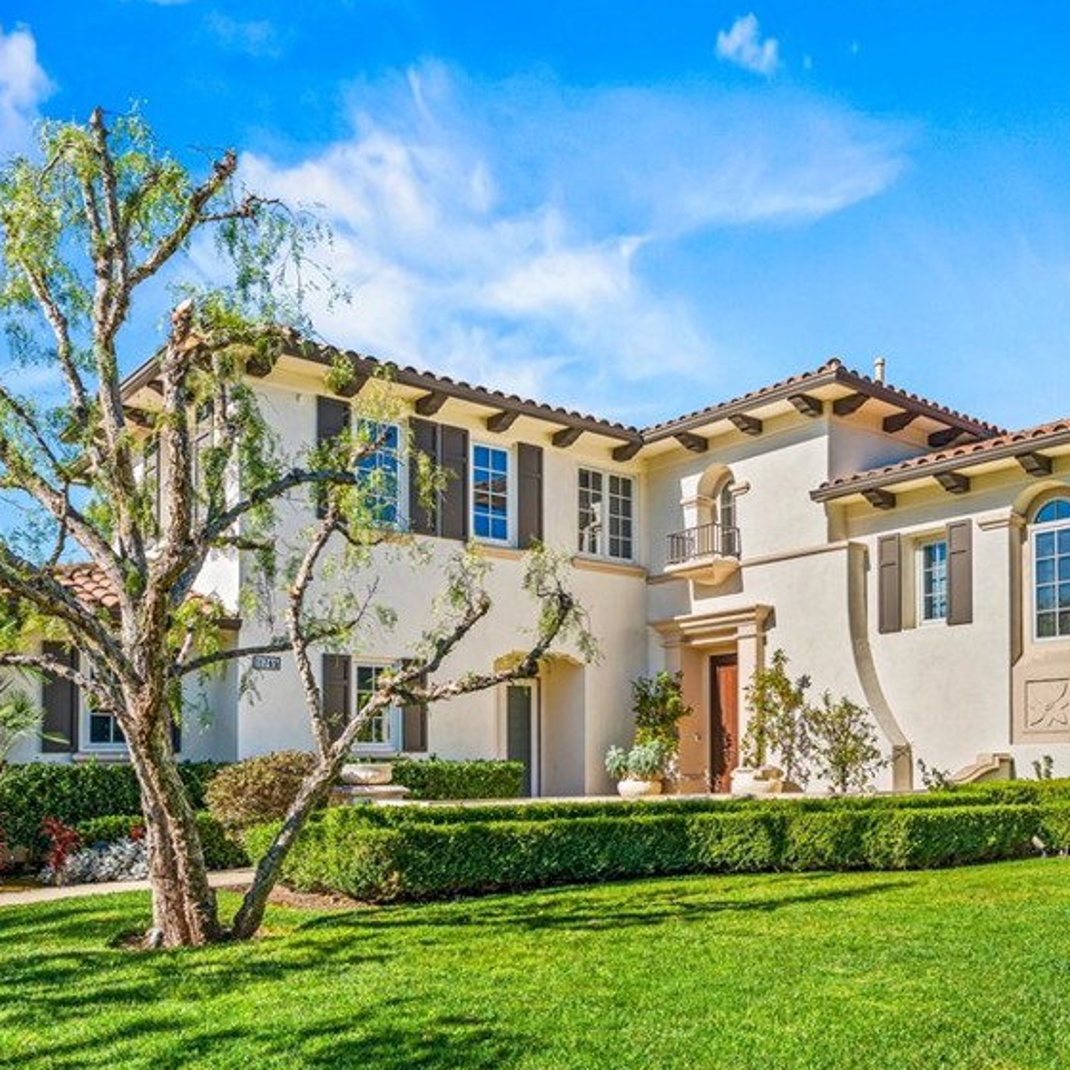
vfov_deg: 55.2
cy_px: 542
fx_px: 1023
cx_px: 715
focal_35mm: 29
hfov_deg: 54.1
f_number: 6.3
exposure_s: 1/400
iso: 250
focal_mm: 18.8
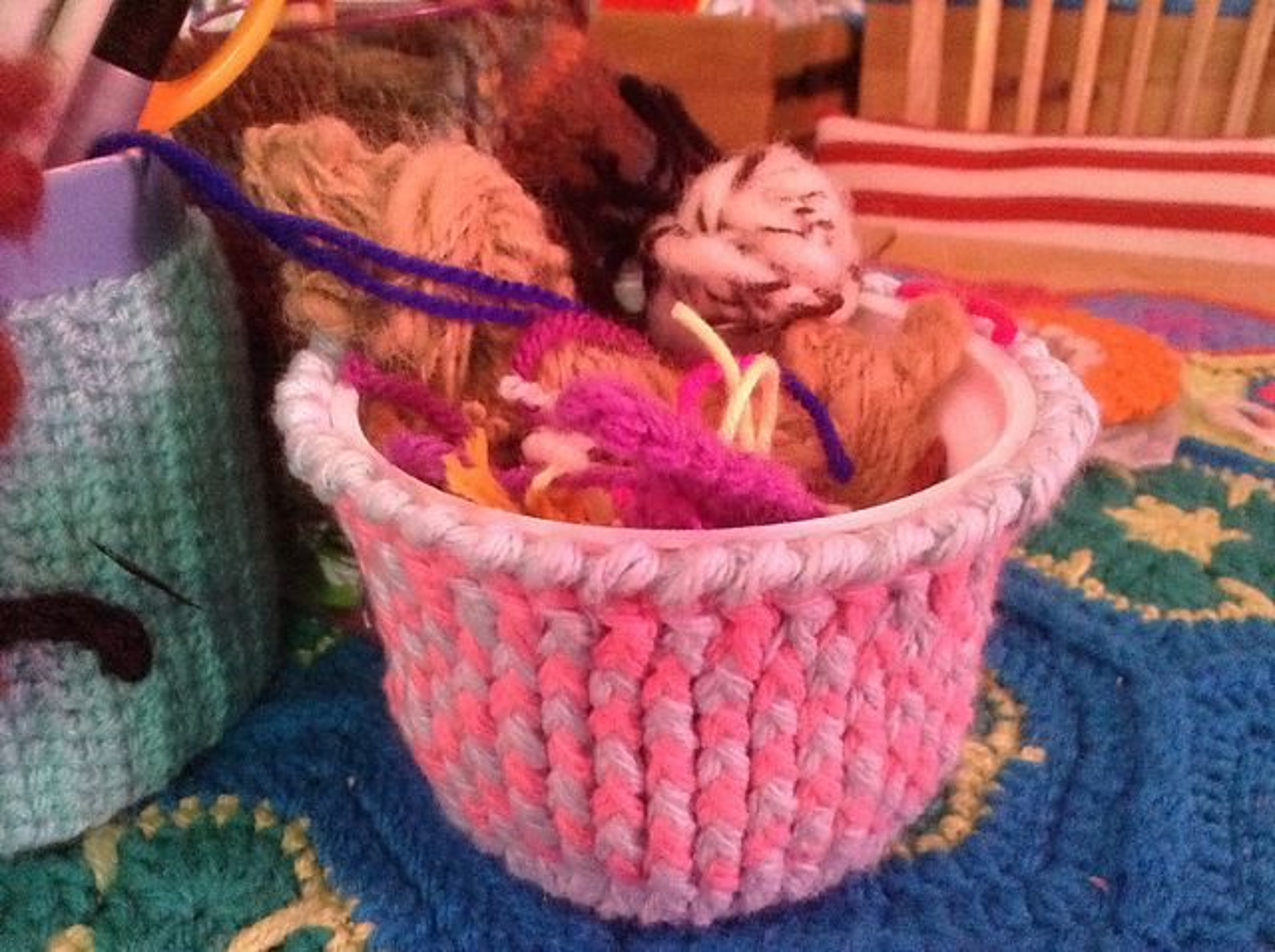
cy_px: 476
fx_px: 1214
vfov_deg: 42.8
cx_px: 638
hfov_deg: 55.4
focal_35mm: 33
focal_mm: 3.3
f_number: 2.4
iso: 640
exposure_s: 1/15
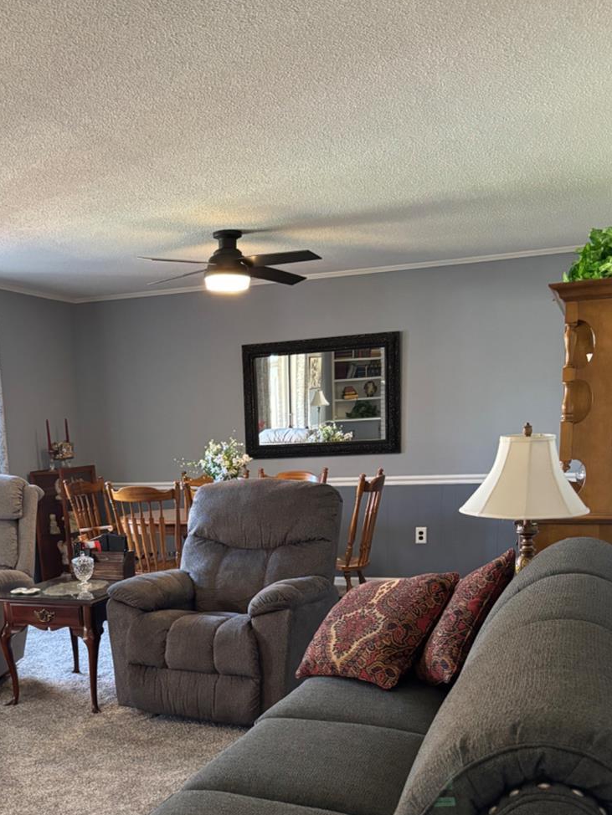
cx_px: 186
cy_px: 605
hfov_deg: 35.5
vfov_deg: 45.3
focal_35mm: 40
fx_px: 943
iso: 500
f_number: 1.6
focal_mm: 5.96
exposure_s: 1/60
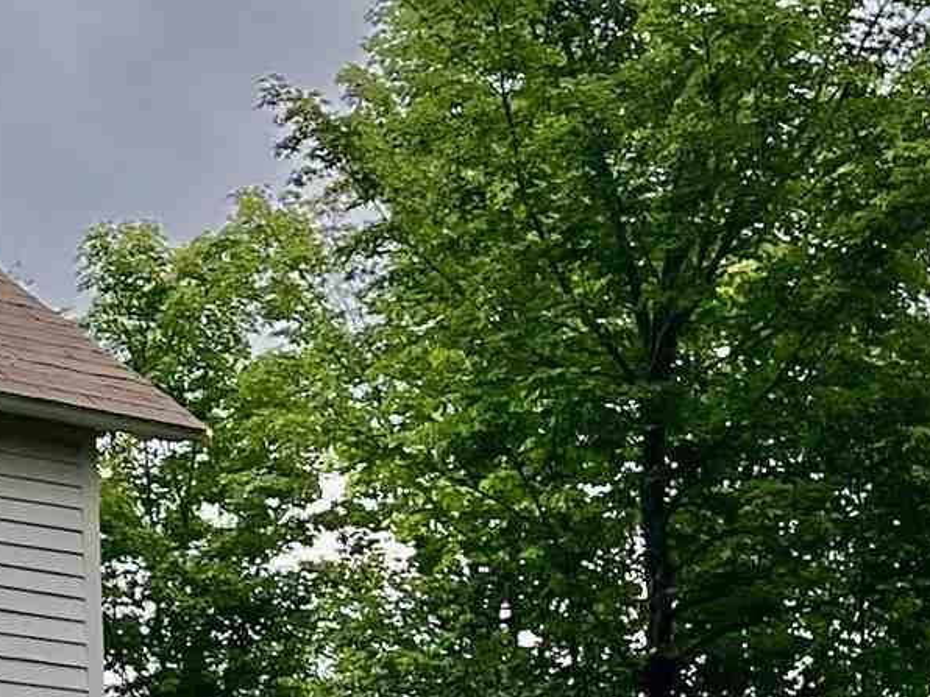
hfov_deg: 13.0
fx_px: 3600
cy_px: 772
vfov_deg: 10.9
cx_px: -872
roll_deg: +0.9
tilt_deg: +7.4
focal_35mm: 134
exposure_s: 1/723
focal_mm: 5.1
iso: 50
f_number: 1.6
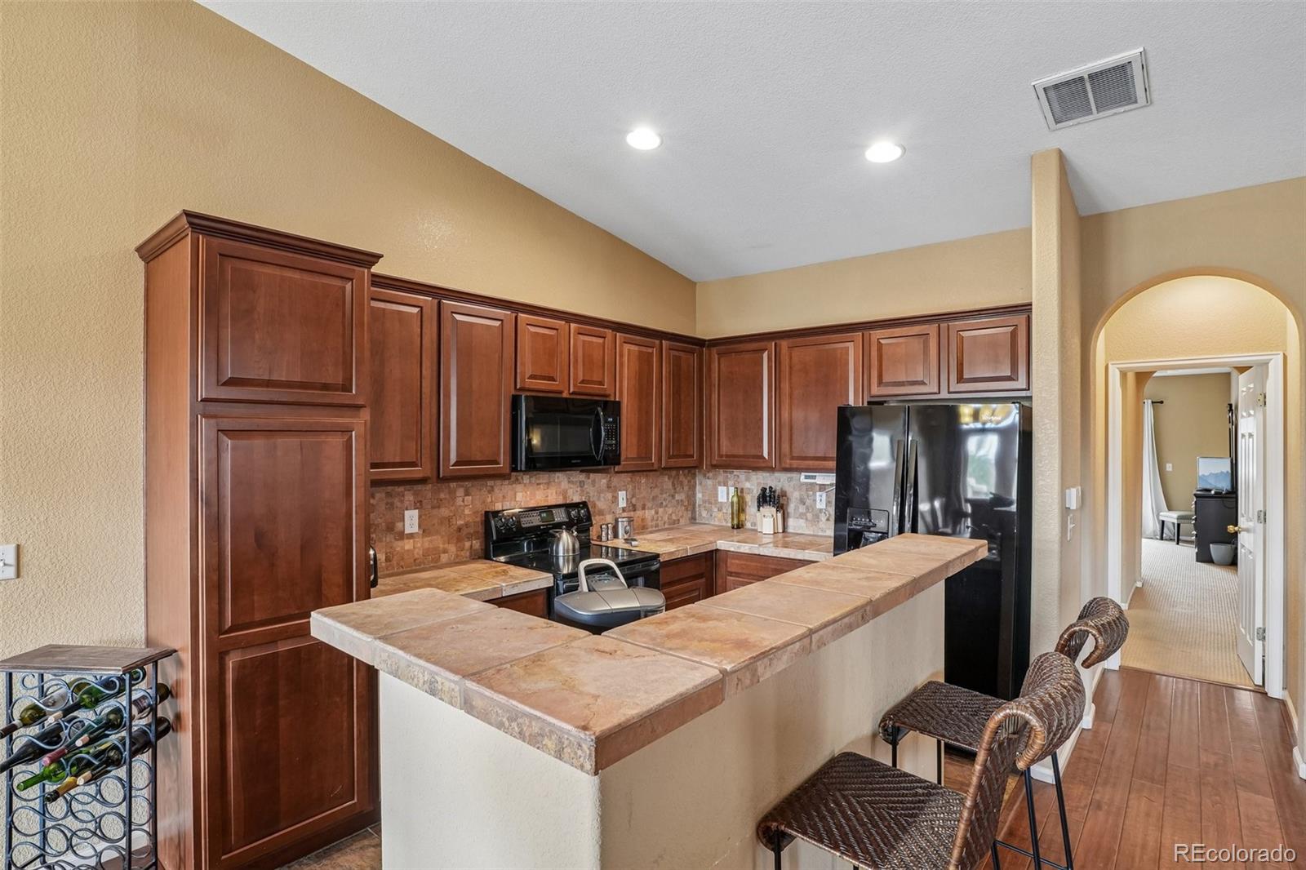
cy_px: 435
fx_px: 598
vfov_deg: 72.0
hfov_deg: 95.0
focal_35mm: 16
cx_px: 653
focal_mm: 11
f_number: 8
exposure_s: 1/8
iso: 500
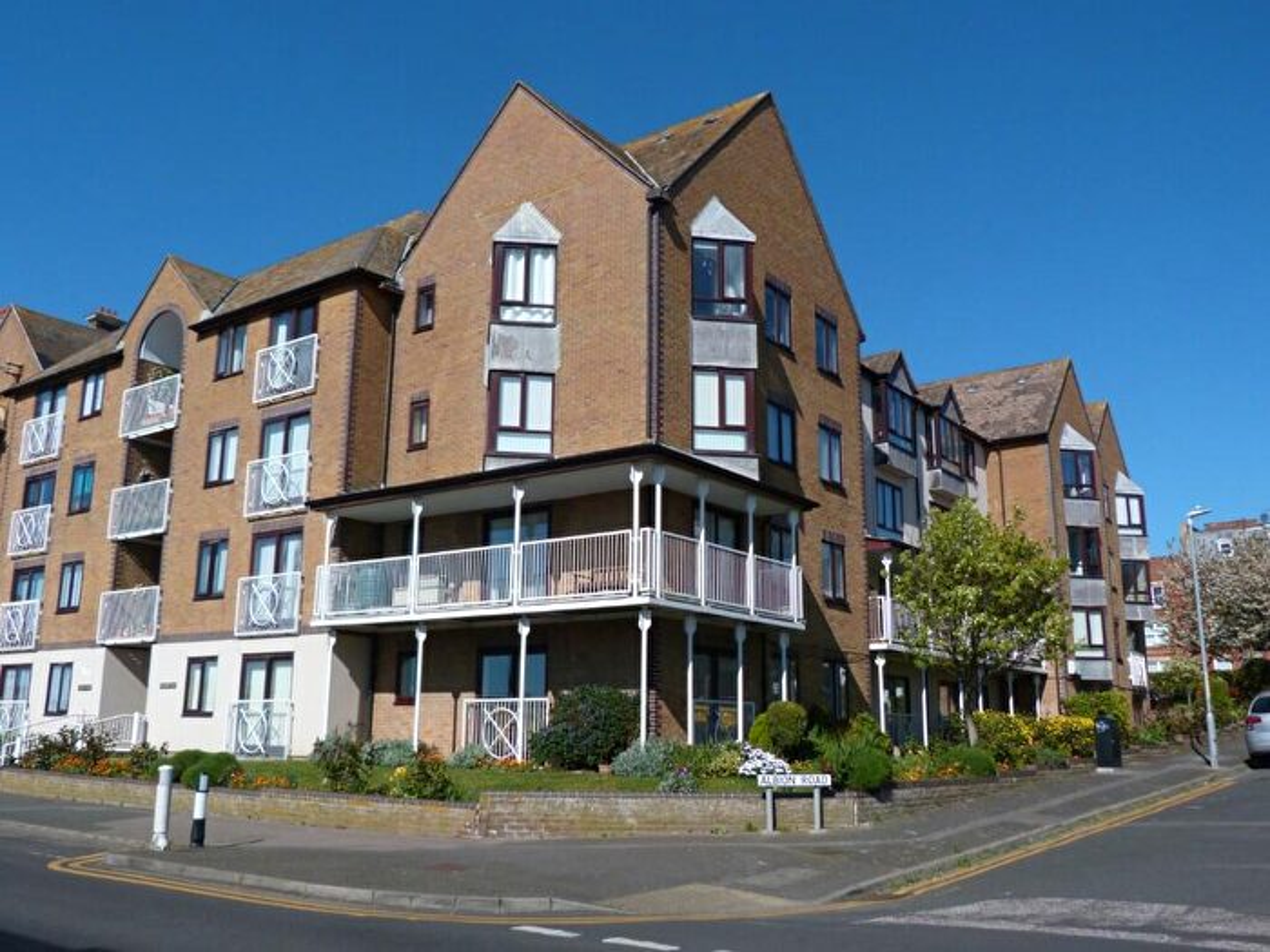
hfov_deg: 58.4
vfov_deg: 45.4
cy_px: 476
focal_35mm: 31
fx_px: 1137
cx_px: 635
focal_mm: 5.6
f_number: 3
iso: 80
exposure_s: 1/1300
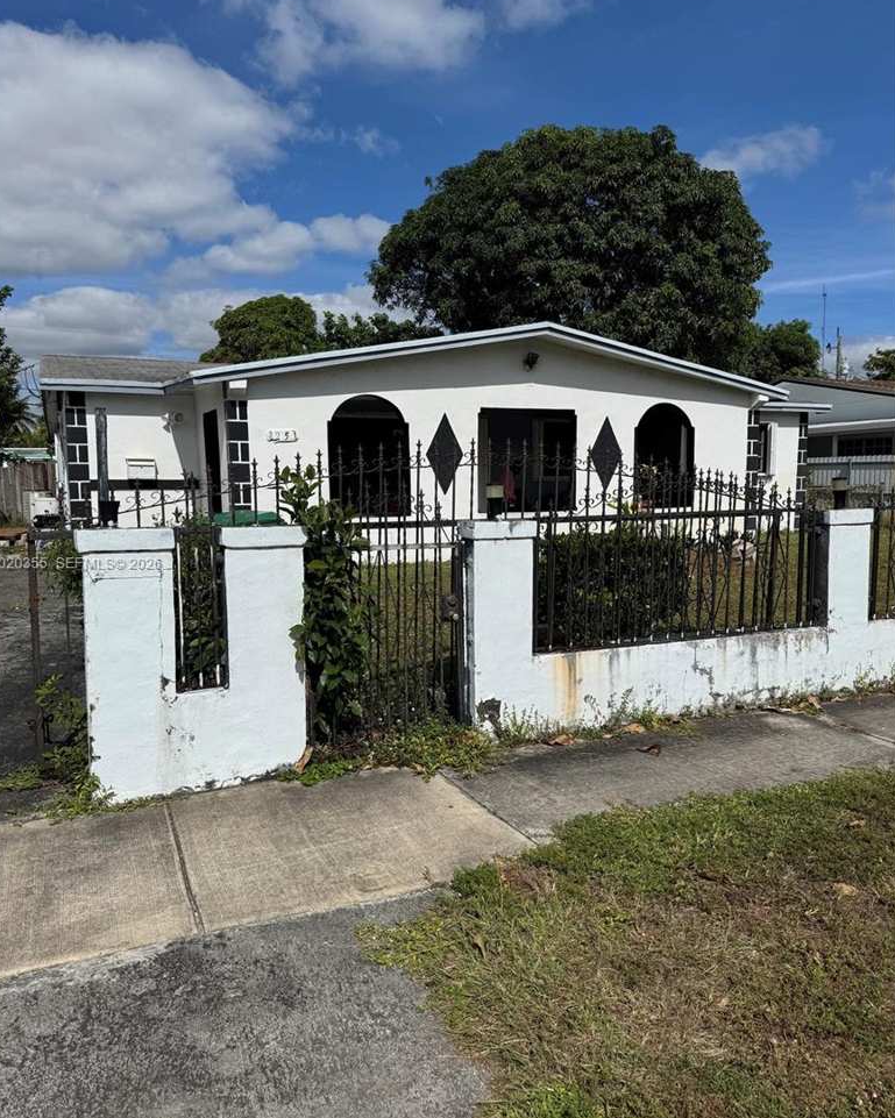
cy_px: 564
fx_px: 861
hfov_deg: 54.9
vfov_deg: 66.0
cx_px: 435
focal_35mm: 26
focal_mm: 6.76
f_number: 1.78
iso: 80
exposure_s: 1/12346
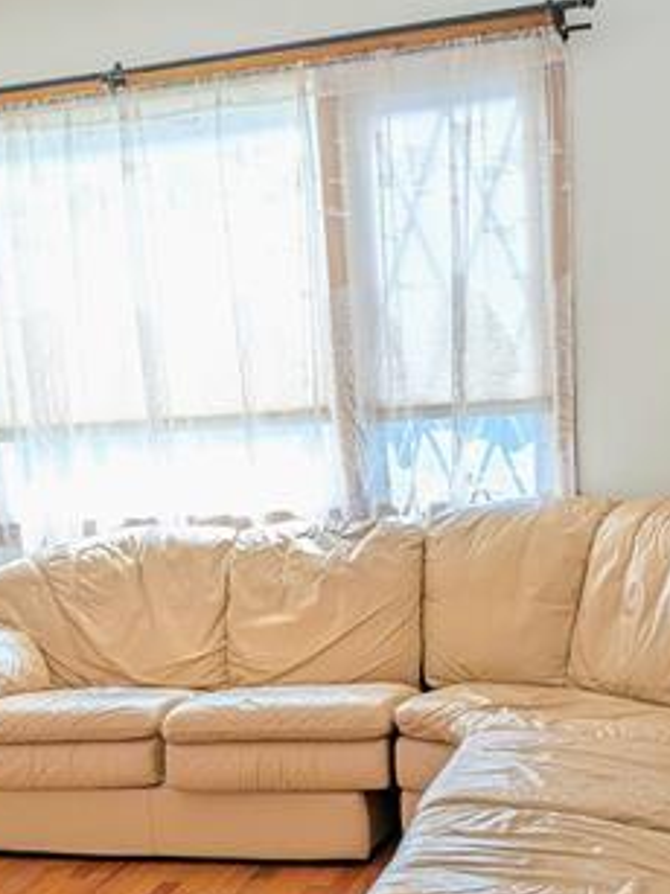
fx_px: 1549
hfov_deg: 24.4
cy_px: 769
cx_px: 283
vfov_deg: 31.0
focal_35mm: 60
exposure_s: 1/198
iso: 30
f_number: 1.7
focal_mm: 4.53
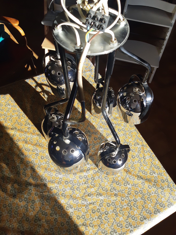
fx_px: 176
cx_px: 88
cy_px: 118
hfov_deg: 53.1
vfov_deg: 67.3
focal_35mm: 26
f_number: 1.7
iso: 40
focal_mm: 3.93
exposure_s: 1/537
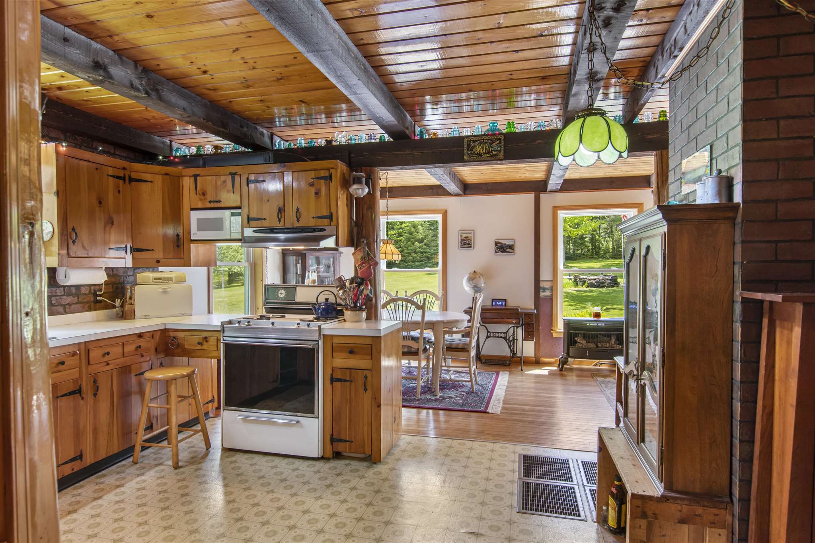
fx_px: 430
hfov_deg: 86.9
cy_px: 272
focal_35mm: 19
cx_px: 408
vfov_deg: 64.5
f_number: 8
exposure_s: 1/8
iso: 100
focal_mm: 13
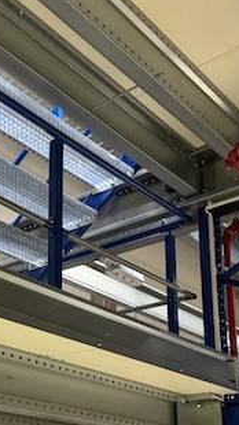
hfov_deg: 21.7
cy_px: 315
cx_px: 26
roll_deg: -2.9
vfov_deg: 37.6
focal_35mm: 54
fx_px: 609
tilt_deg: +17.6
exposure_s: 1/50
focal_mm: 6.76
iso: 800
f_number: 1.78
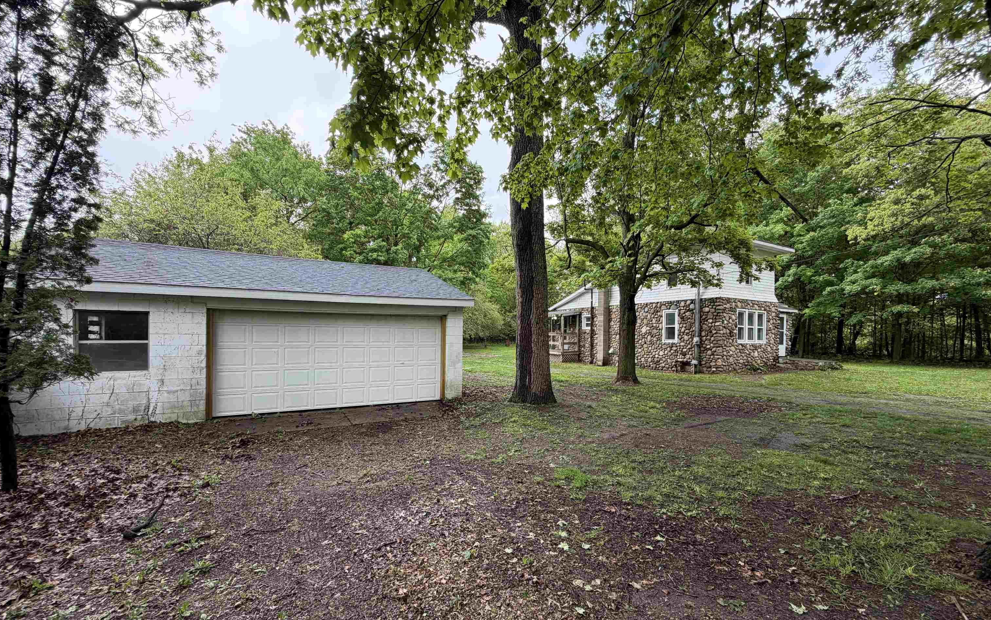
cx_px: 497
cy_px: 334
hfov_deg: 101.5
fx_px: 405
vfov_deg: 74.7
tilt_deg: -0.4
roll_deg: -0.3
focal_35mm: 15
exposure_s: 1/200
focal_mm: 2.22
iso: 50
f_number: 2.2
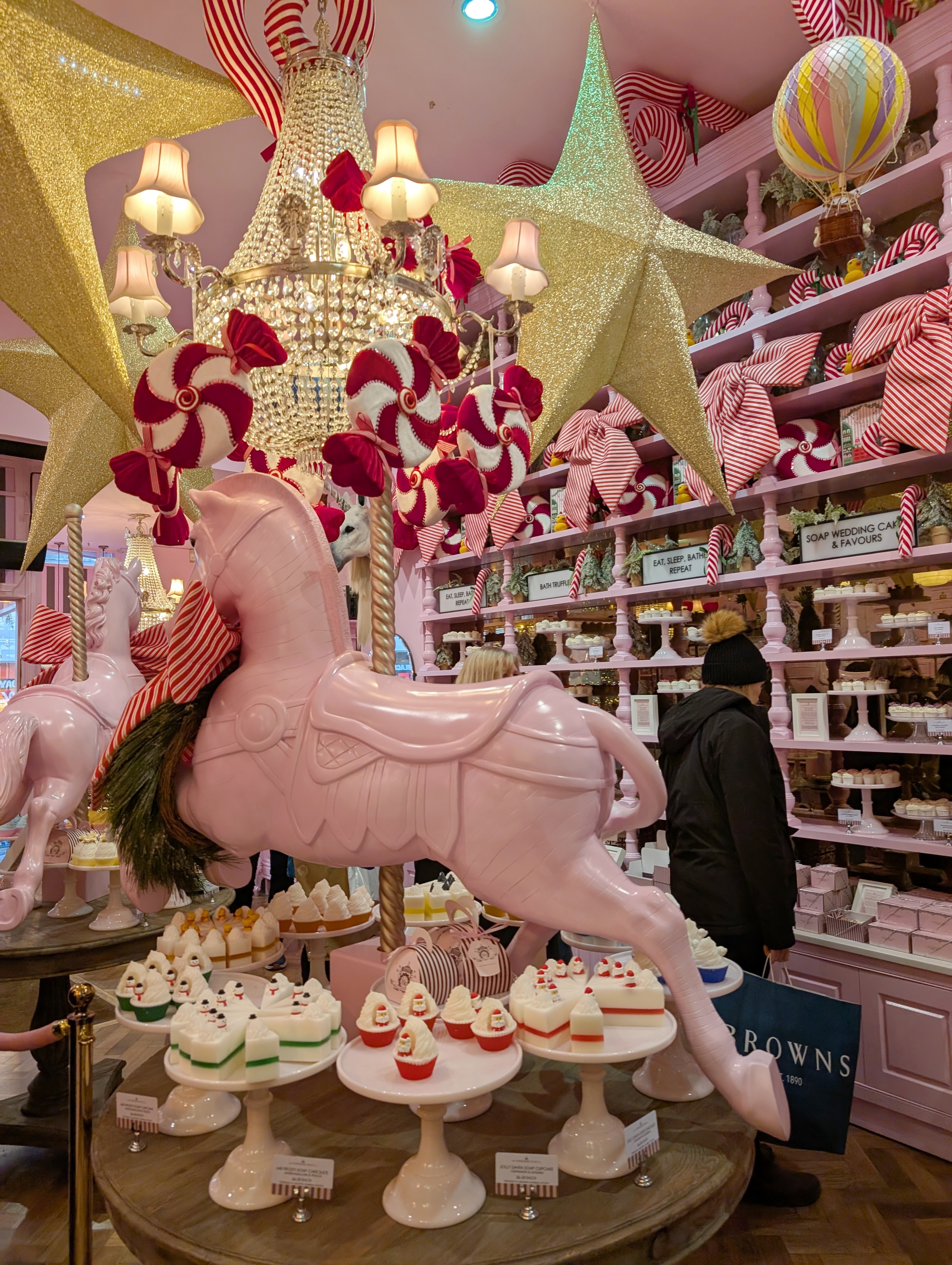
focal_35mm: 24
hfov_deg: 56.9
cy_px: 632
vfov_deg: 71.5
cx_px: 476
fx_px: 878
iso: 53
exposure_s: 1/100
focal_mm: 6.9
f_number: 1.68
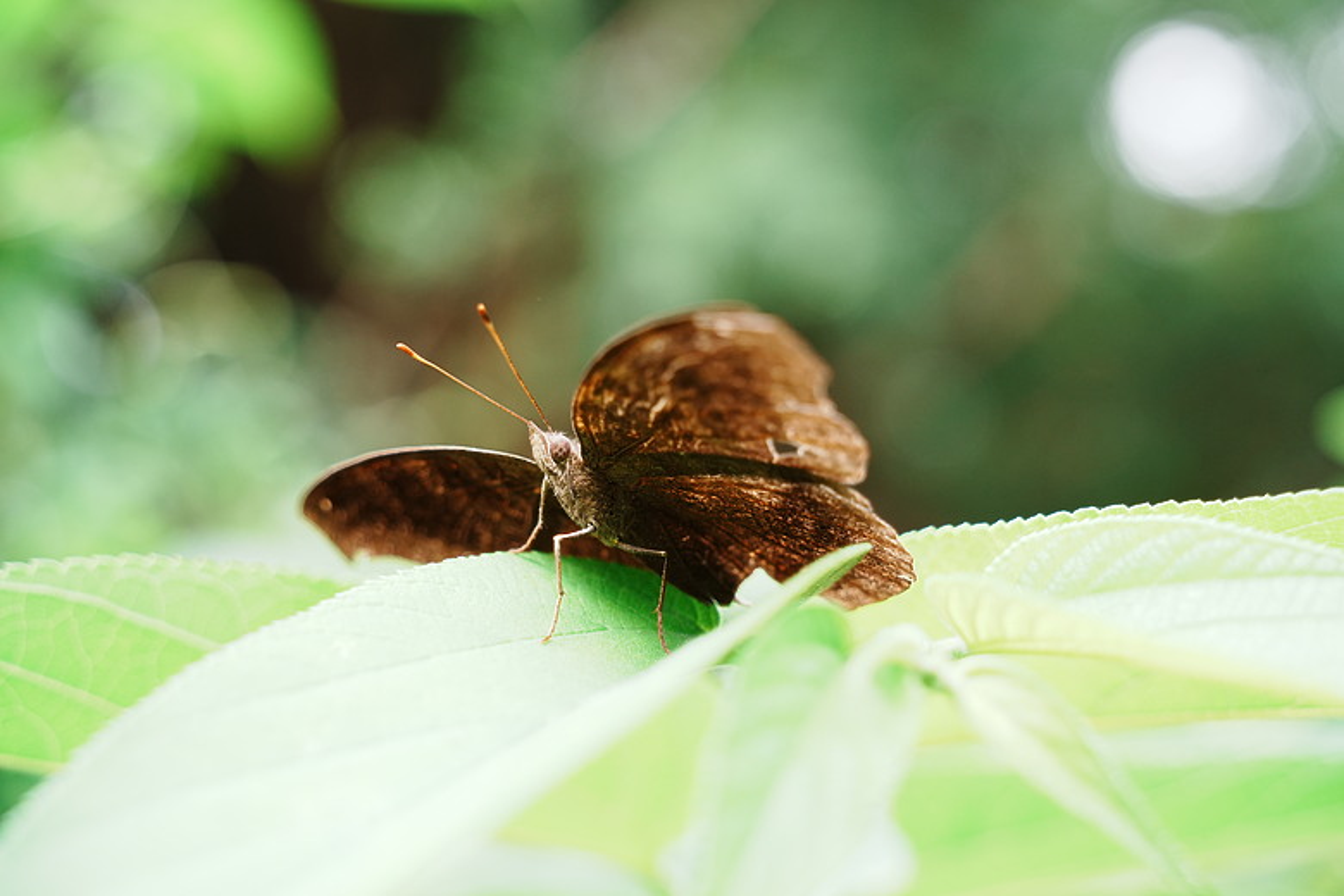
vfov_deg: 22.6
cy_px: 448
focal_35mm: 60
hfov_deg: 33.4
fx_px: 2240
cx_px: 672
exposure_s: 1/250
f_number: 5.6
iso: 800
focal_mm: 60
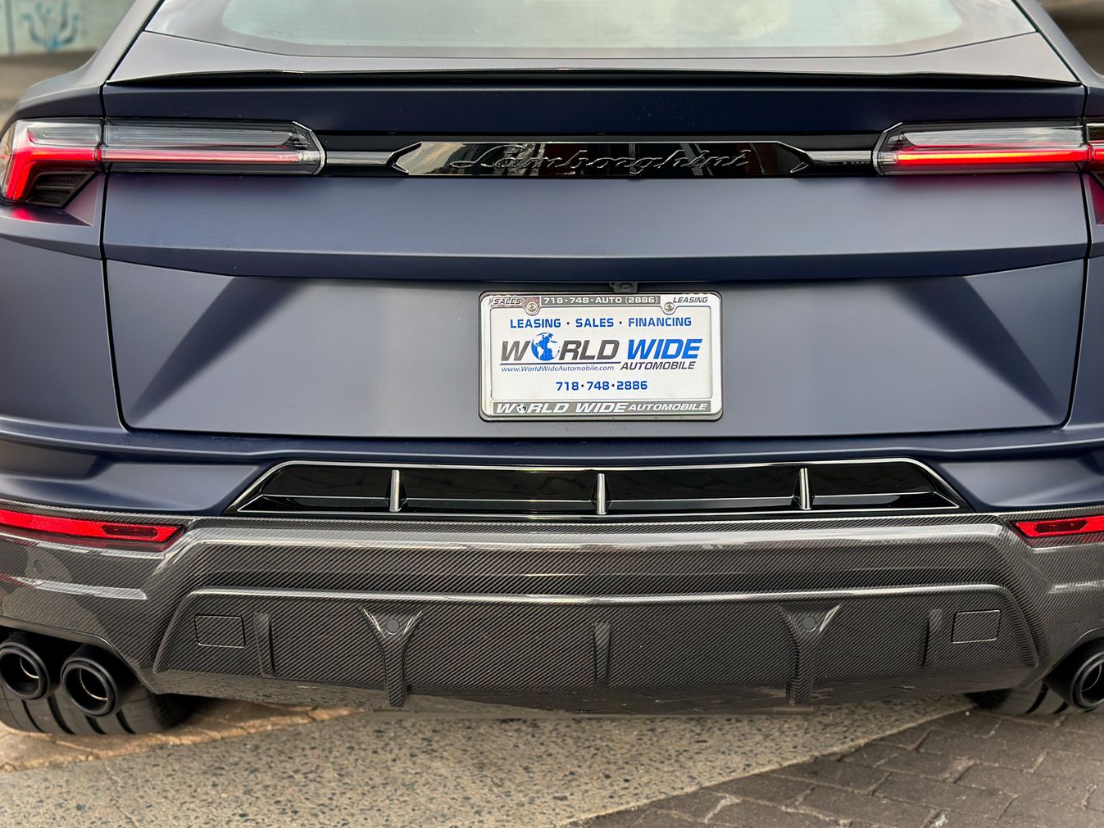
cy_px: 340
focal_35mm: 57
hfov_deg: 33.8
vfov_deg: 25.6
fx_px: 1818
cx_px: 580
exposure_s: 1/519
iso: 80
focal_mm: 6.86
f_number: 1.78
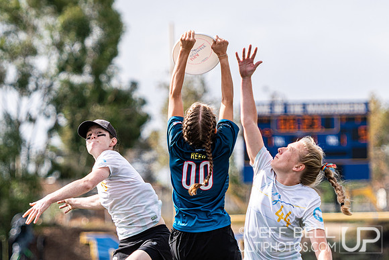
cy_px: 131
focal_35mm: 321
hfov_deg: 6.4
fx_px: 3474
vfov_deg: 4.3
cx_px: 221
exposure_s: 1/1600
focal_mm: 140
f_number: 2.8
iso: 100
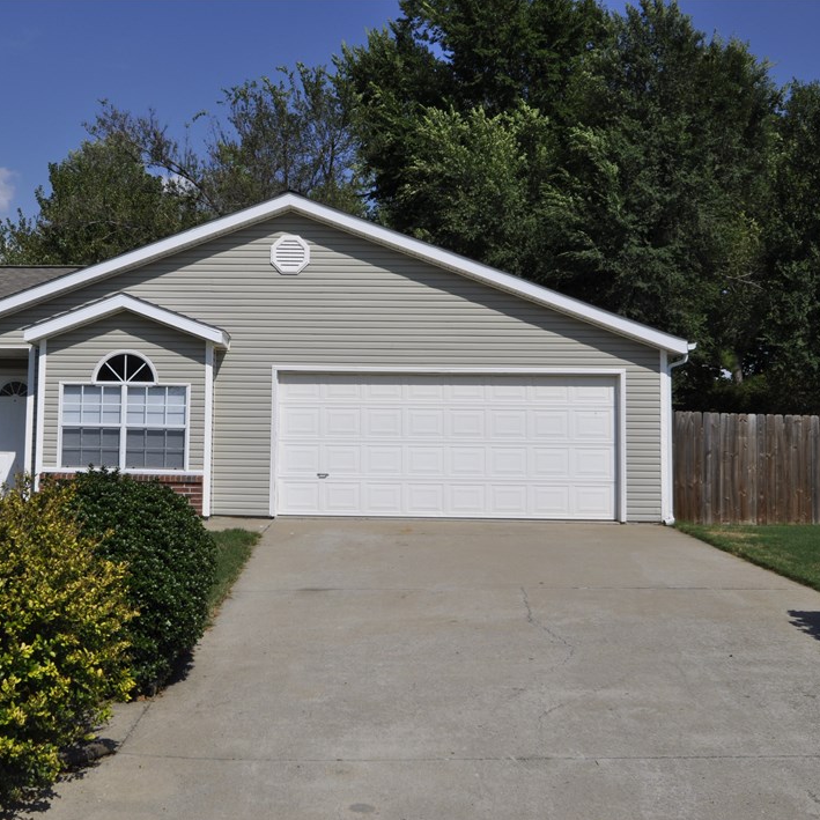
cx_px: 288
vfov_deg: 39.2
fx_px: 1152
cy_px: 415
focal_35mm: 43
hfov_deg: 38.8
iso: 200
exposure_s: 1/500
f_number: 11
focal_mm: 22
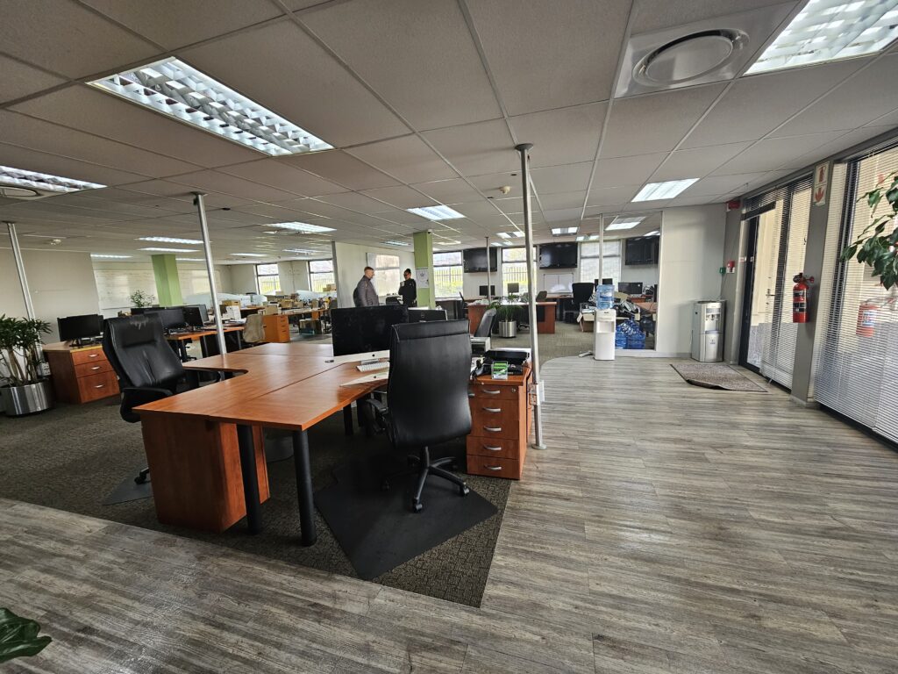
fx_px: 337
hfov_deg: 106.2
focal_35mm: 13
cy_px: 337
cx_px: 449
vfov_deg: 89.9
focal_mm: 2.2
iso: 125
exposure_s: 1/50
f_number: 2.2
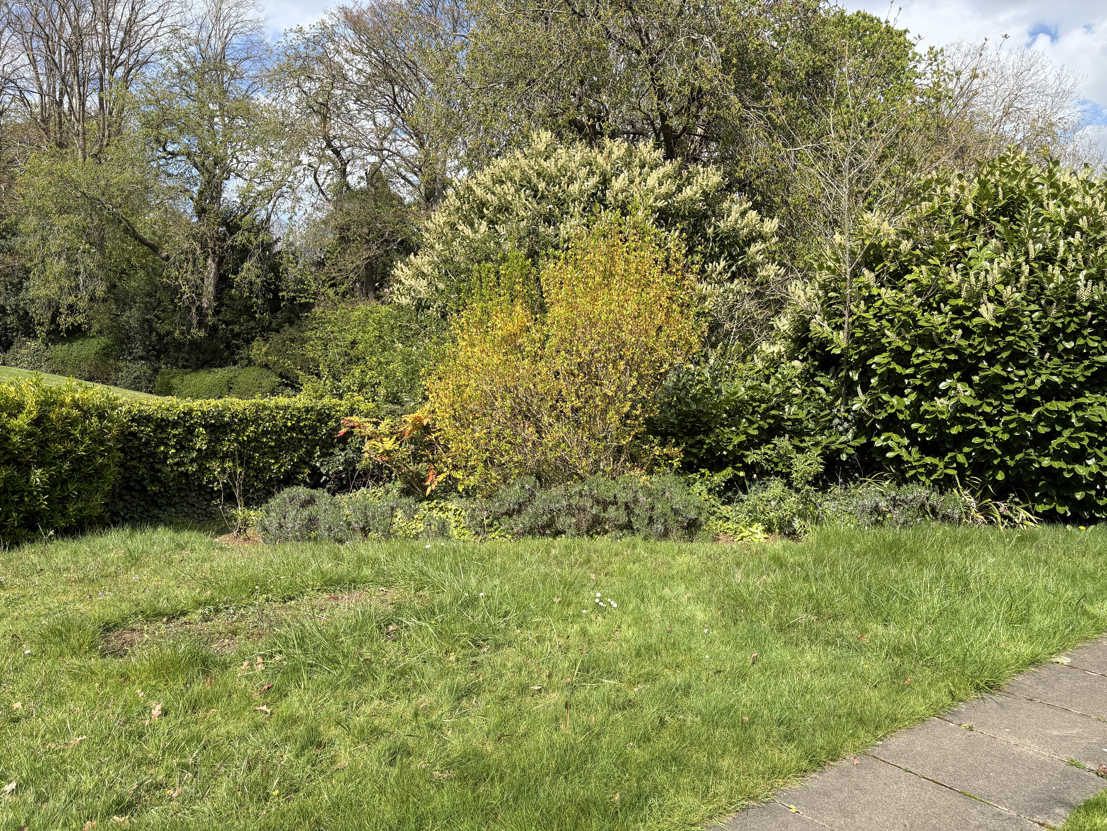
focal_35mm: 26
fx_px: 831
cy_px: 416
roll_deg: -1.2
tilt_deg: -1.5
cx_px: 554
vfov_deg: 53.1
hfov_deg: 67.3
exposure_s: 1/2012
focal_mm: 5.96
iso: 50
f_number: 1.6
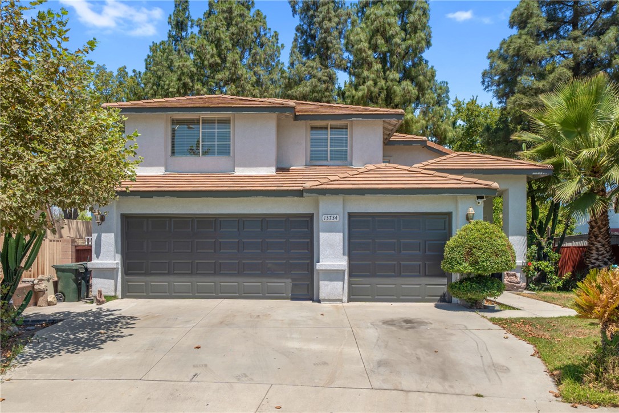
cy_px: 206
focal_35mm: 21
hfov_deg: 81.2
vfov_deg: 59.5
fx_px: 361
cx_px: 310
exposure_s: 1/800
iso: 200
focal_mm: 21
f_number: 6.3
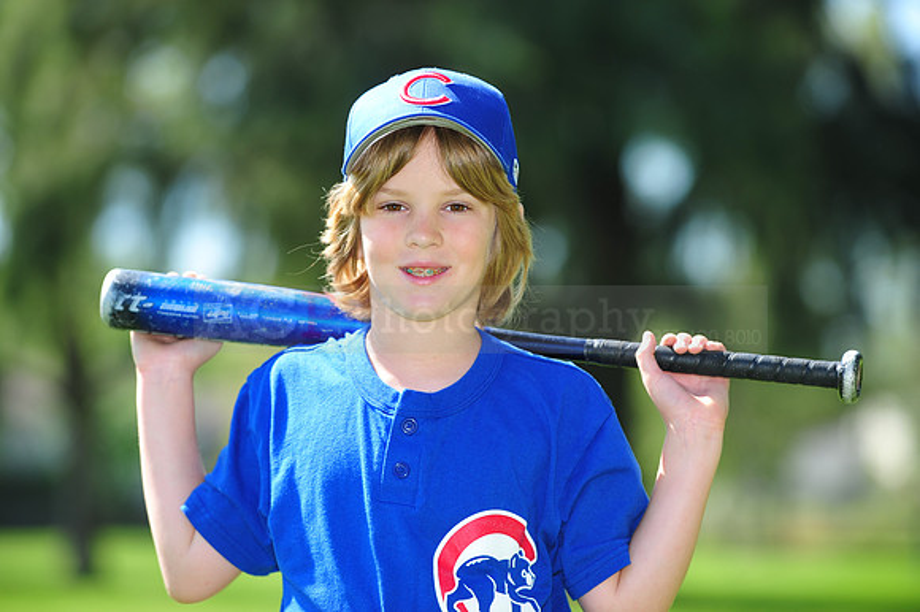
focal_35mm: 165
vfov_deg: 8.3
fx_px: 4214
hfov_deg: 12.5
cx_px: 460
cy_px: 306
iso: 200
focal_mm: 165
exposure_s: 1/500
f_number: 4.5
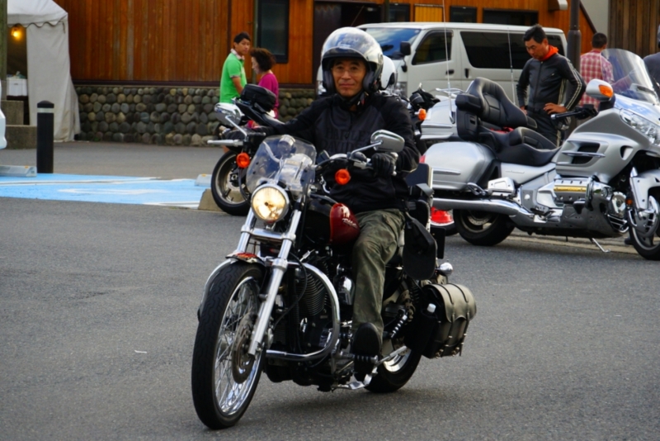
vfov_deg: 8.0
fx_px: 3154
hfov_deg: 11.9
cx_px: 330
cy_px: 220
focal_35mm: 172
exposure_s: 1/1000
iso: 800
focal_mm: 115
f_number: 5.6
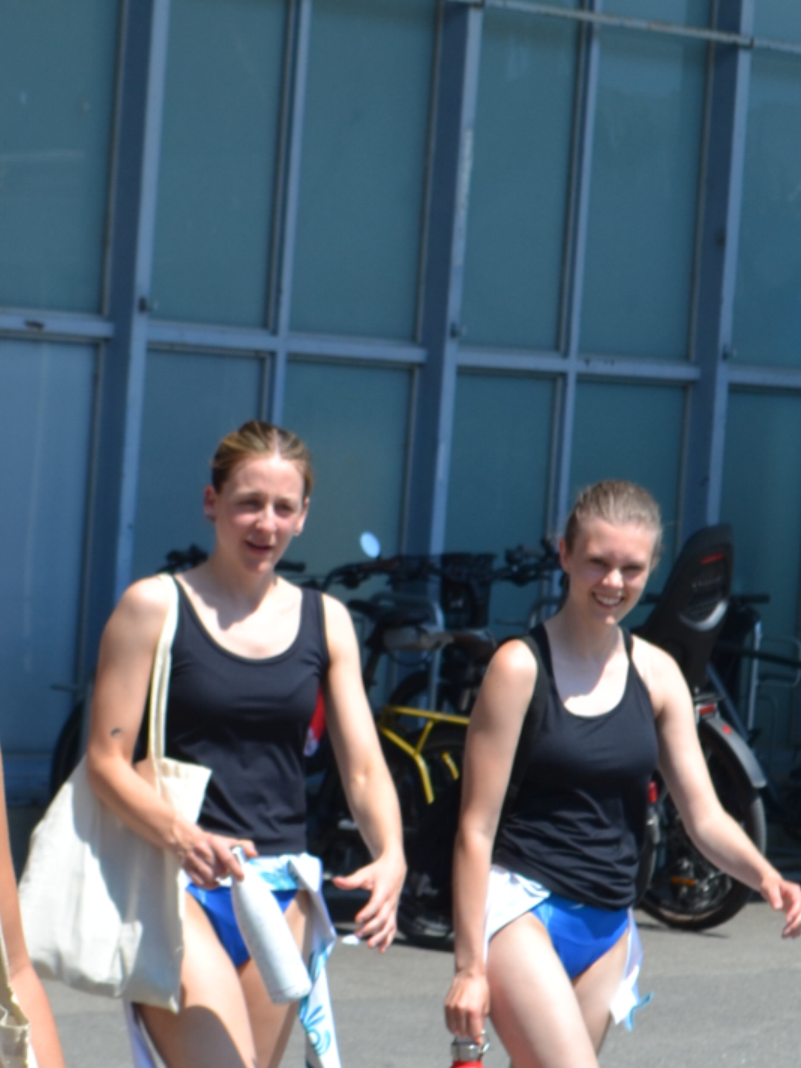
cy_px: 470
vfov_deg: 9.9
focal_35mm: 199
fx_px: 6140
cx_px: -28
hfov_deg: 7.4
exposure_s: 1/200
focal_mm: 48
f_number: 7.1
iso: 100
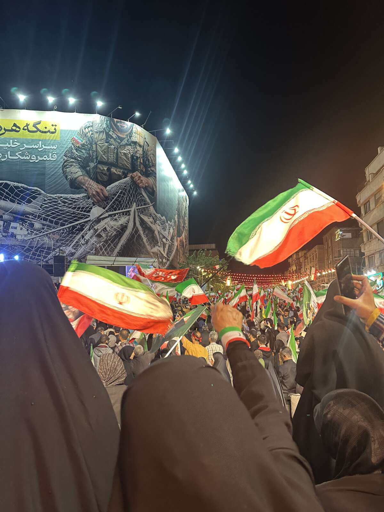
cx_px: 192
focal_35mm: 24
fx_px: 355
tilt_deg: +8.3
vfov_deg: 71.6
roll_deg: +0.4
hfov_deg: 56.8
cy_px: 256
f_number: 1.78
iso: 400
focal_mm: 6.86
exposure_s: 1/50
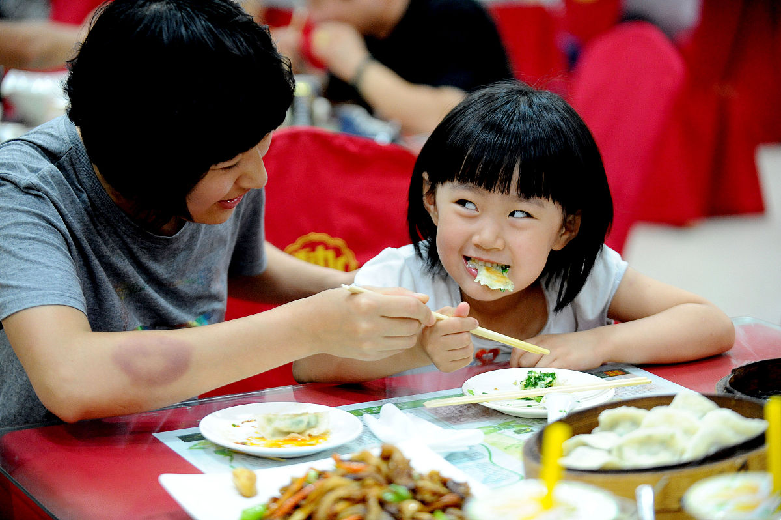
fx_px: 1864
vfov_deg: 15.9
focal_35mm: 86
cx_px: 390
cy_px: 260
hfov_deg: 23.7
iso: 3200
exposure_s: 1/125
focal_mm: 86
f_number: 2.8
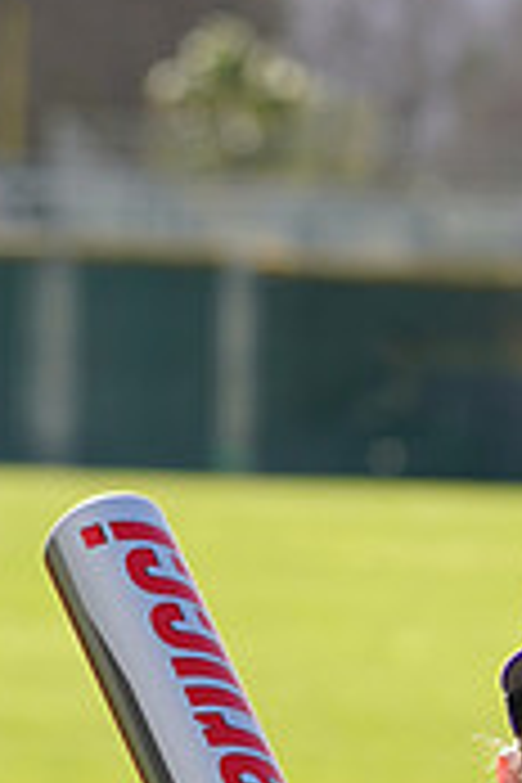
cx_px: 731
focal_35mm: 528
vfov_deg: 3.9
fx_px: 11483
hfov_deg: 2.6
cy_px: 1166
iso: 100
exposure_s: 1/200
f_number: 8
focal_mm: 158
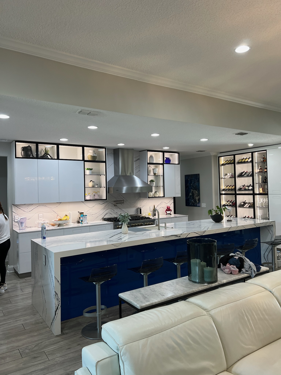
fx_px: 281
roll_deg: +1.4
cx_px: 140
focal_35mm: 26
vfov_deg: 67.3
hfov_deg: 53.1
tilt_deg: +2.8
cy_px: 188
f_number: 1.5
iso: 80
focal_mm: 5.7
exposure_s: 1/60
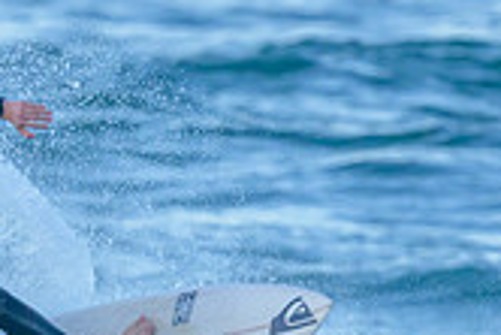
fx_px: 46410
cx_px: 22
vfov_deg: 0.4
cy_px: 415
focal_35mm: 3332
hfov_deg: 0.6
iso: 1800
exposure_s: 1/1600
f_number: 6.3
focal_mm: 800
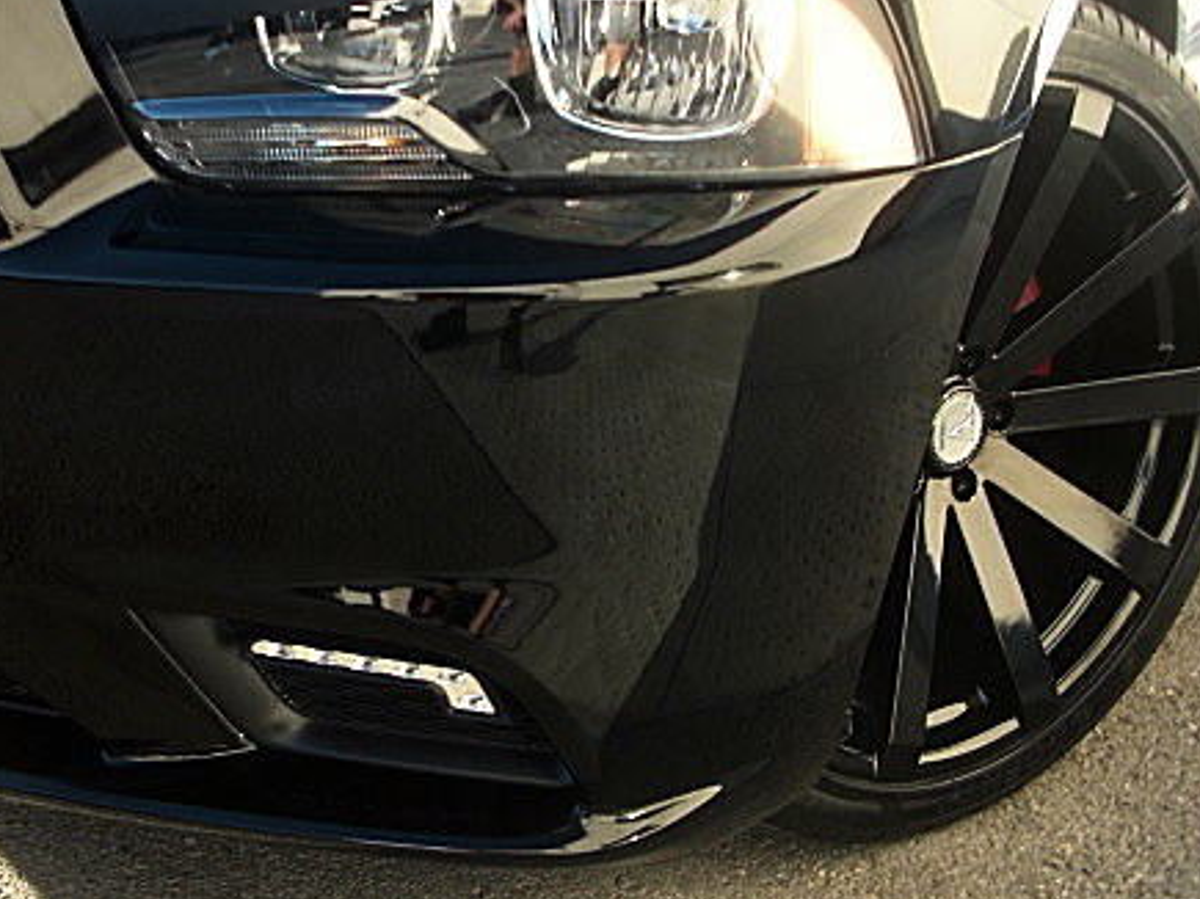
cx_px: 425
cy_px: 364
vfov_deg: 27.5
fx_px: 1837
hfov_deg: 35.9
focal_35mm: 53
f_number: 2.8
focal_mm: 6.3
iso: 50
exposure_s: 1/100
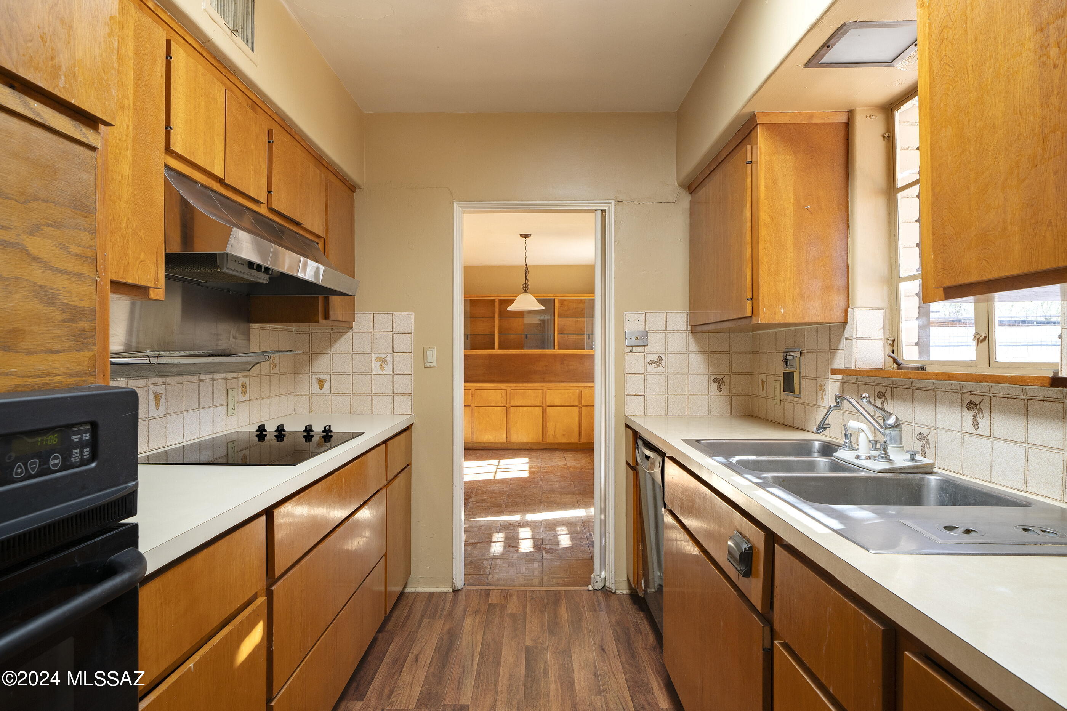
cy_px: 356
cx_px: 534
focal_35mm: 20
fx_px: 593
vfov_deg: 61.9
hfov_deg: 84.0
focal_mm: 20
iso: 200
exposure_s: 1/10
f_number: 11
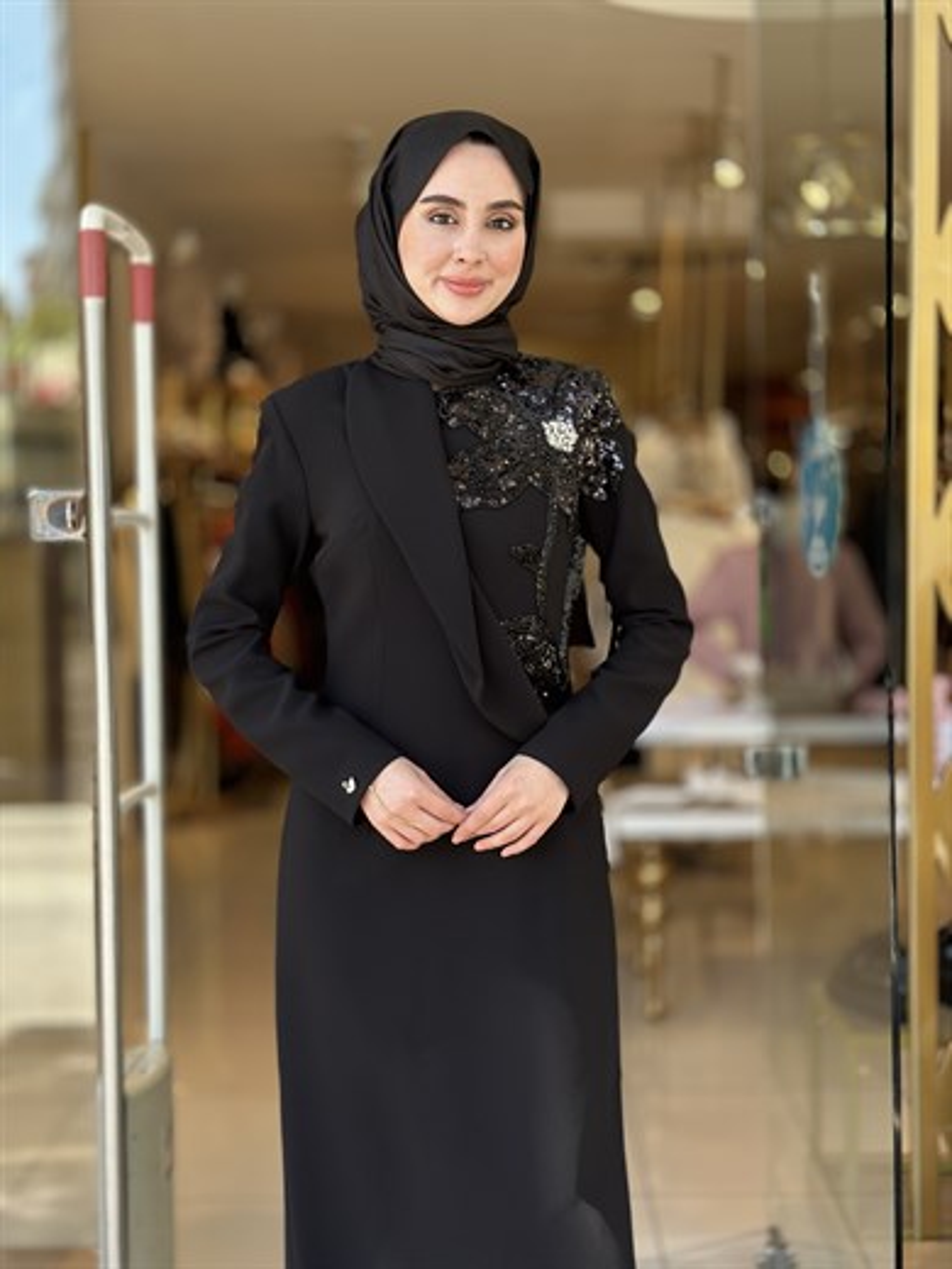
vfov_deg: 39.7
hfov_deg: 30.3
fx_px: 1760
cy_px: 634
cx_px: 476
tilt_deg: -3.5
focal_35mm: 48
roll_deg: -0.2
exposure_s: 1/501
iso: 80
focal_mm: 6.86
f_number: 1.78
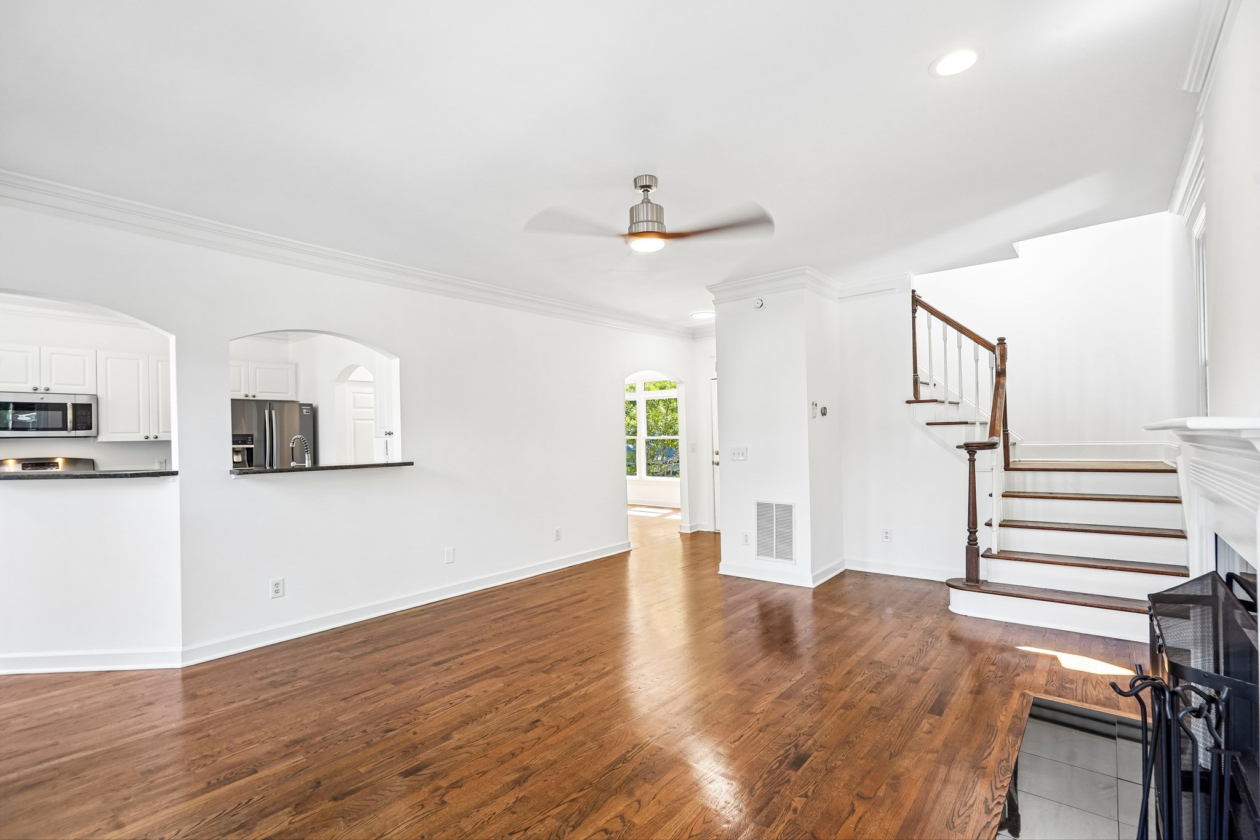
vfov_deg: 73.7
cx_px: 630
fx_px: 560
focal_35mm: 16
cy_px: 420
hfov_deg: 96.7
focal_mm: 16
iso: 400
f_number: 8
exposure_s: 1/15
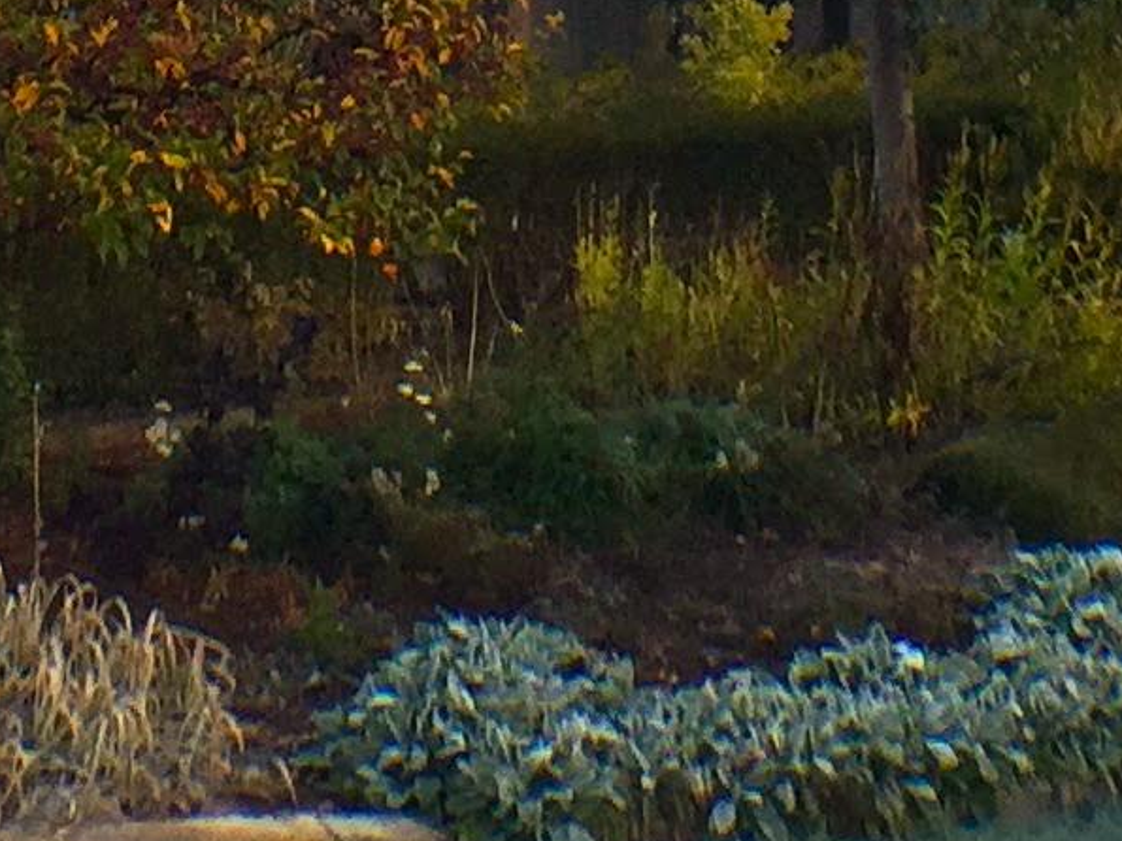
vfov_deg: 8.8
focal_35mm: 159
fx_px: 5153
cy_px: -903
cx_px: 583
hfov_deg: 12.4
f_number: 2.2
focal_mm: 4.15
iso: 32
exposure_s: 1/235
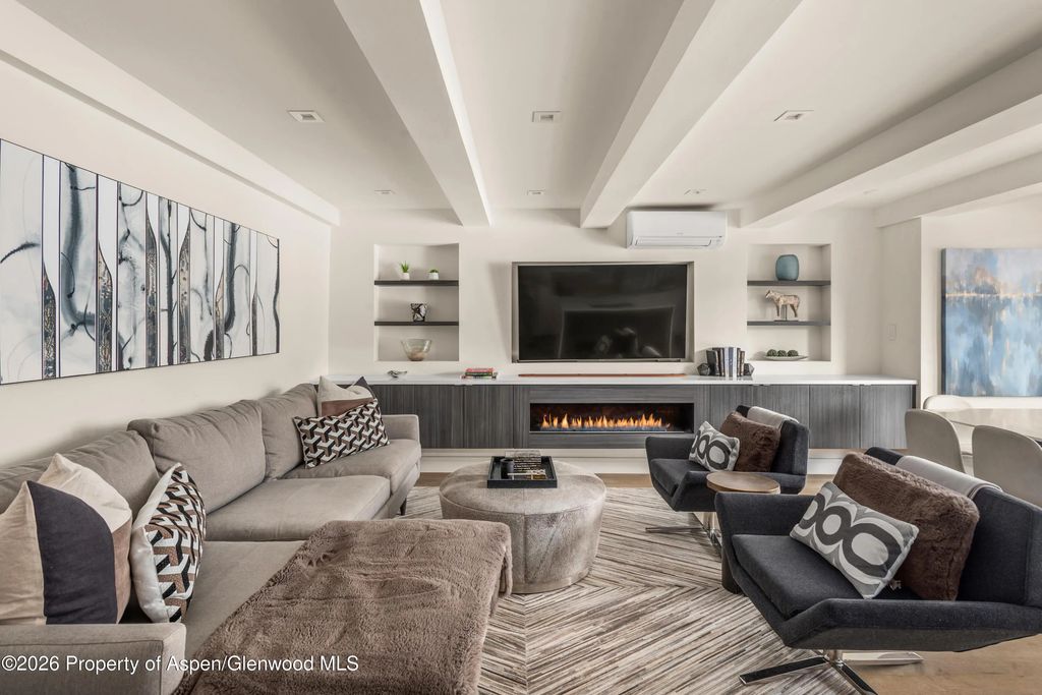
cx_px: 521
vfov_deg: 70.5
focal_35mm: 17
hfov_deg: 93.3
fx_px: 492
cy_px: 348
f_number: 10
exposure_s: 1/1.67
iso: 400
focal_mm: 17
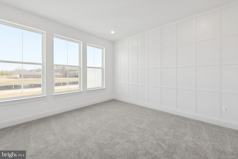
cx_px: 119
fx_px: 93
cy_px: 80
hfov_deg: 104.3
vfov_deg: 81.2
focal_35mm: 14
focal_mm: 14
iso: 64
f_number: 8
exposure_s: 1/30
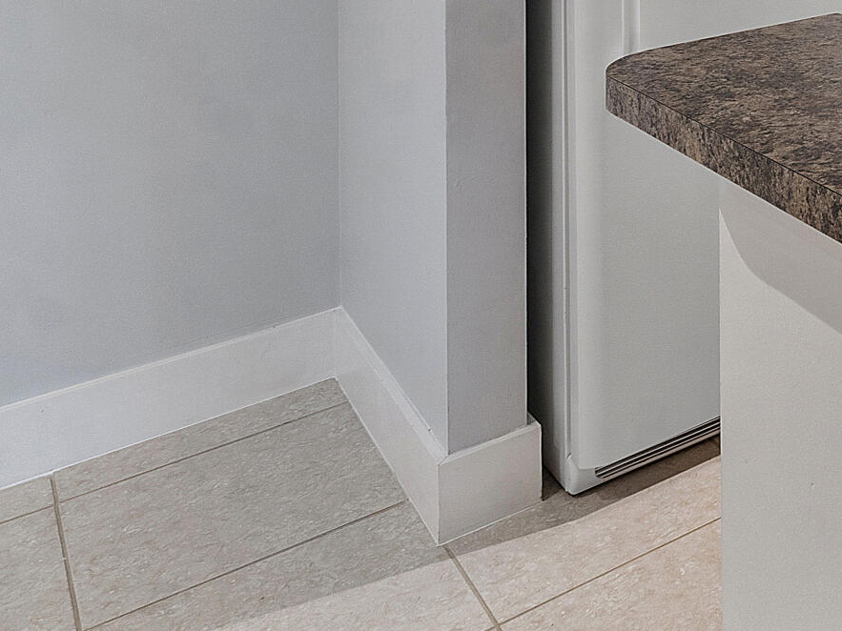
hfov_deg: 28.0
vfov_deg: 23.6
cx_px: 1223
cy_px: -320
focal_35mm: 49
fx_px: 1192
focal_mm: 10
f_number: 11
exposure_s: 1/1.67
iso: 160
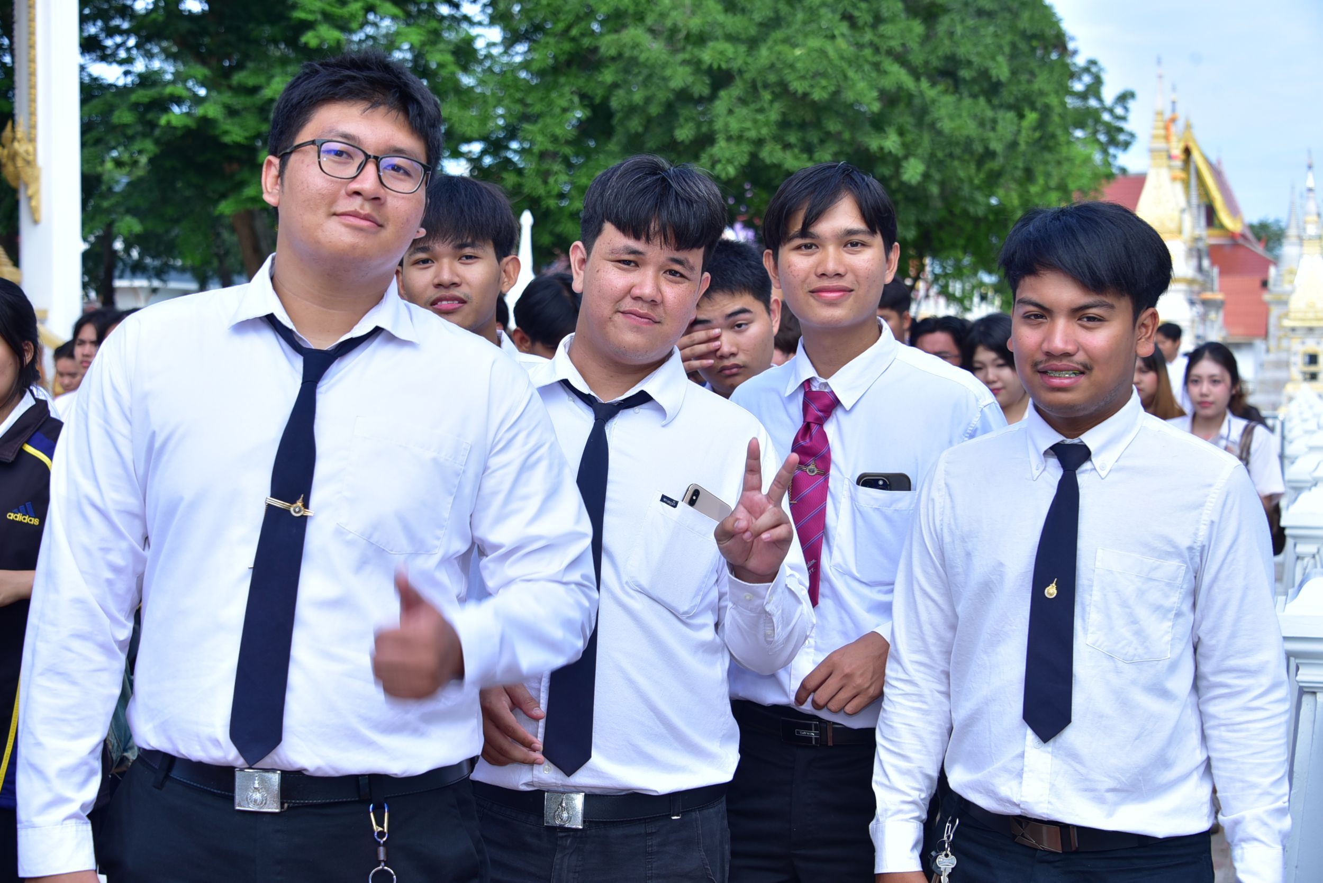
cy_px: 442
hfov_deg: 32.4
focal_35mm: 62
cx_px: 662
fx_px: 2279
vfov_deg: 21.9
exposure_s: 1/200
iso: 125
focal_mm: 62
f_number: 6.3
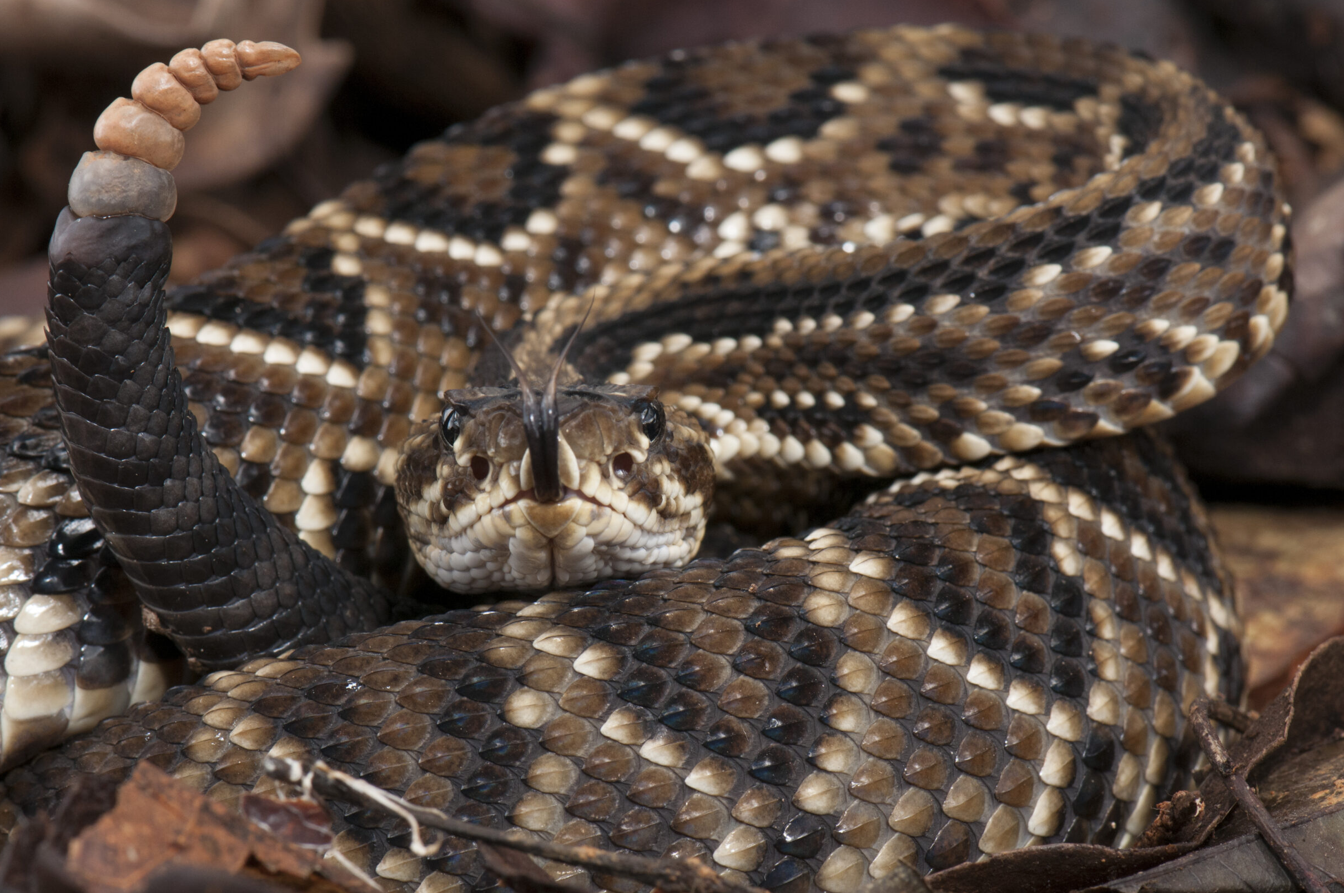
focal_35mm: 167
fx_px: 6209
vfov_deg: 8.2
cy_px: 443
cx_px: 651
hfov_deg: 12.4
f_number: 16
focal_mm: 105
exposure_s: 1/60
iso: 400
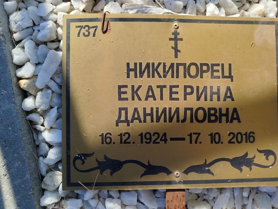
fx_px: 241
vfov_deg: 46.8
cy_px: 110
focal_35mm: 30
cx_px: 151
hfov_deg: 59.9
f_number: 1.7
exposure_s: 1/803
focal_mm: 5.31
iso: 50
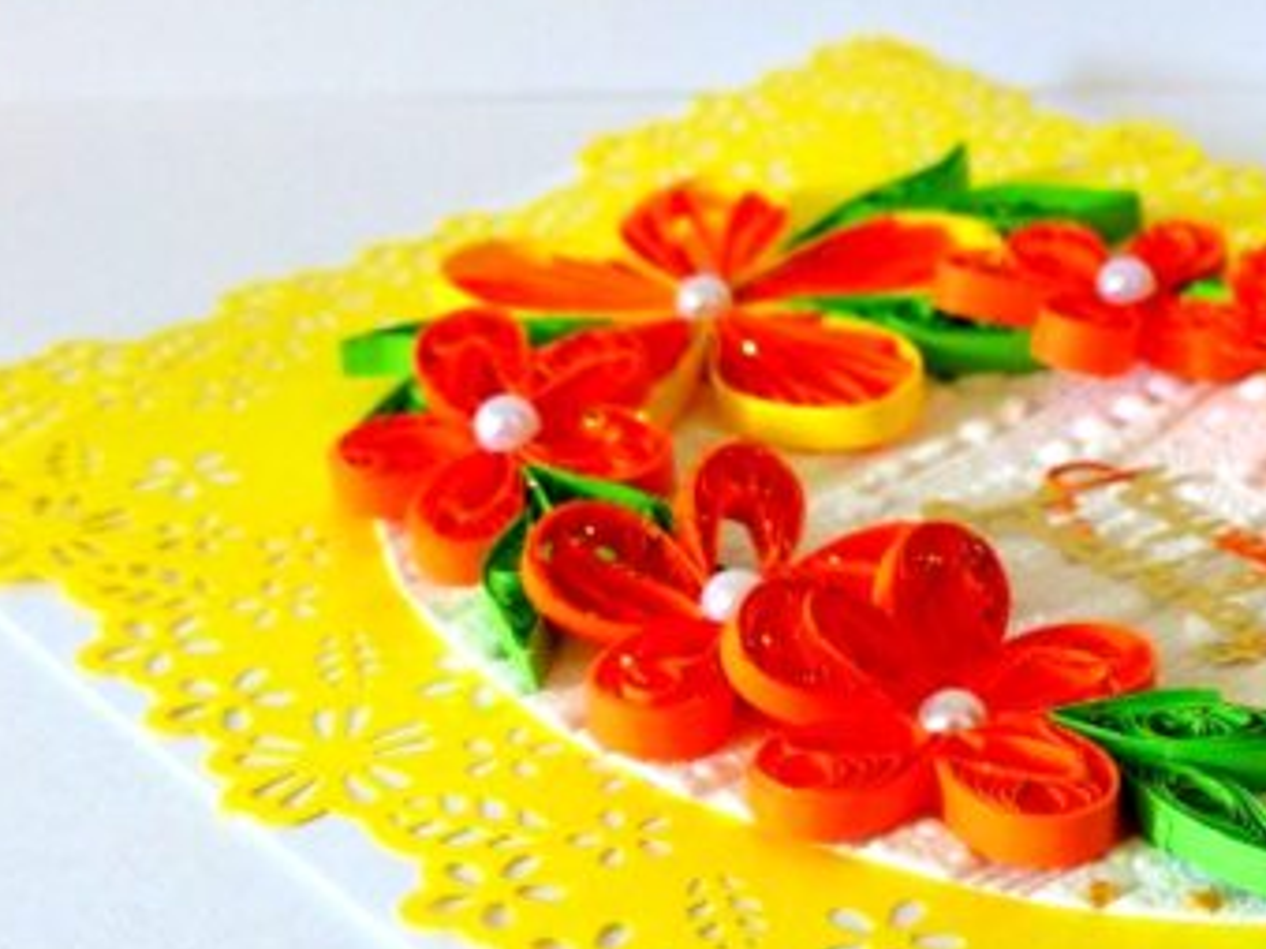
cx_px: 1016
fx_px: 2523
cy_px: 732
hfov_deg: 27.6
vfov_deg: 21.1
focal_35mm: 69
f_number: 2.8
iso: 400
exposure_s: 1/40
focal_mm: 7
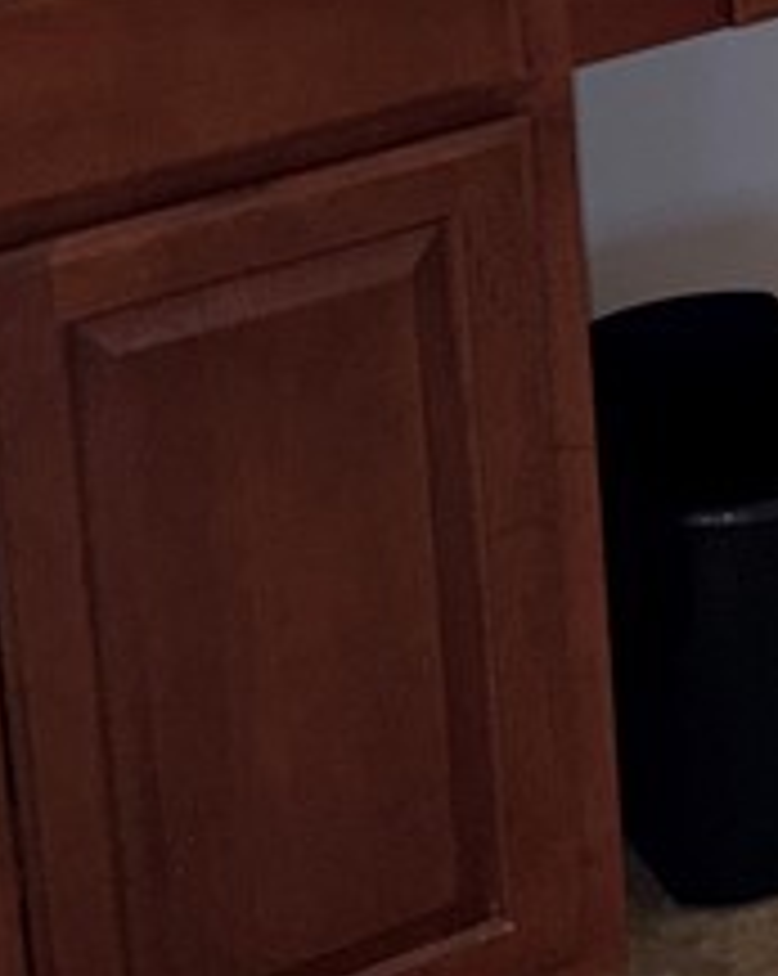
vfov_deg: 14.3
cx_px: 1385
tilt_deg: -12.3
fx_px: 3461
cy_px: -747
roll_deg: +0.3
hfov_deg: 11.9
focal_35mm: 120
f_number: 1.6
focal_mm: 5.96
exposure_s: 1/120
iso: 64
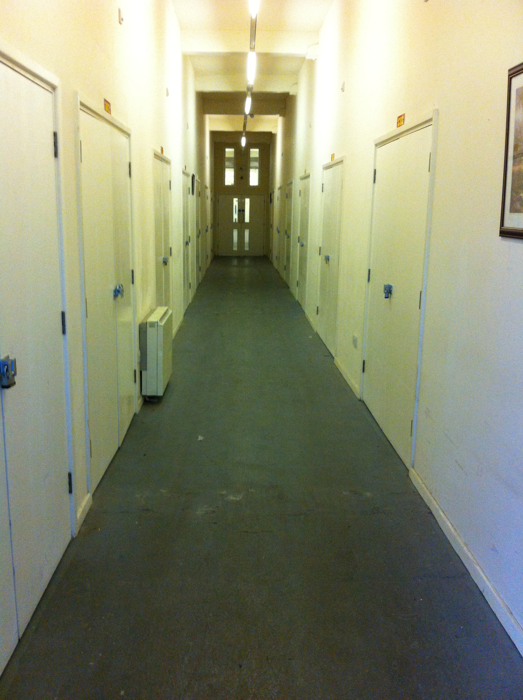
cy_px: 350
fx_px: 707
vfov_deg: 52.7
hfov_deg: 40.6
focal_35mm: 35
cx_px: 262
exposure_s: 1/15
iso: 250
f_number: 2.8
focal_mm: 3.85
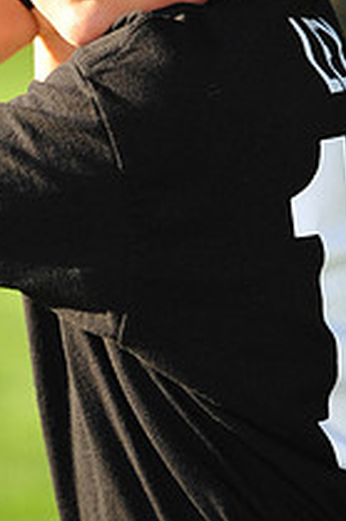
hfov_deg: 3.4
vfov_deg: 5.1
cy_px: -172
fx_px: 5805
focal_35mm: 402
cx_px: 187
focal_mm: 145
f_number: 4.5
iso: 200
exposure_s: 1/500
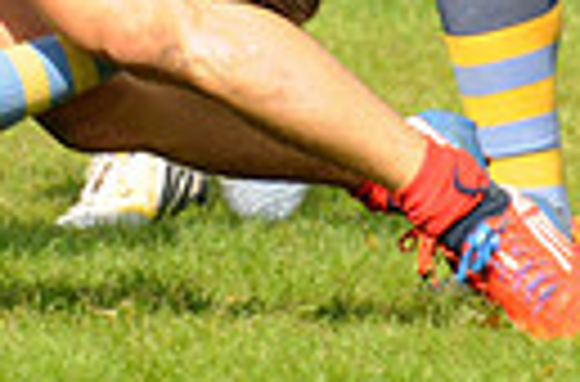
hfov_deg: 1.5
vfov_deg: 1.0
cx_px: -67
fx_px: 21687
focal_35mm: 1351
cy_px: -452
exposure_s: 1/1000
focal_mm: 200
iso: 400
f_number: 5.6
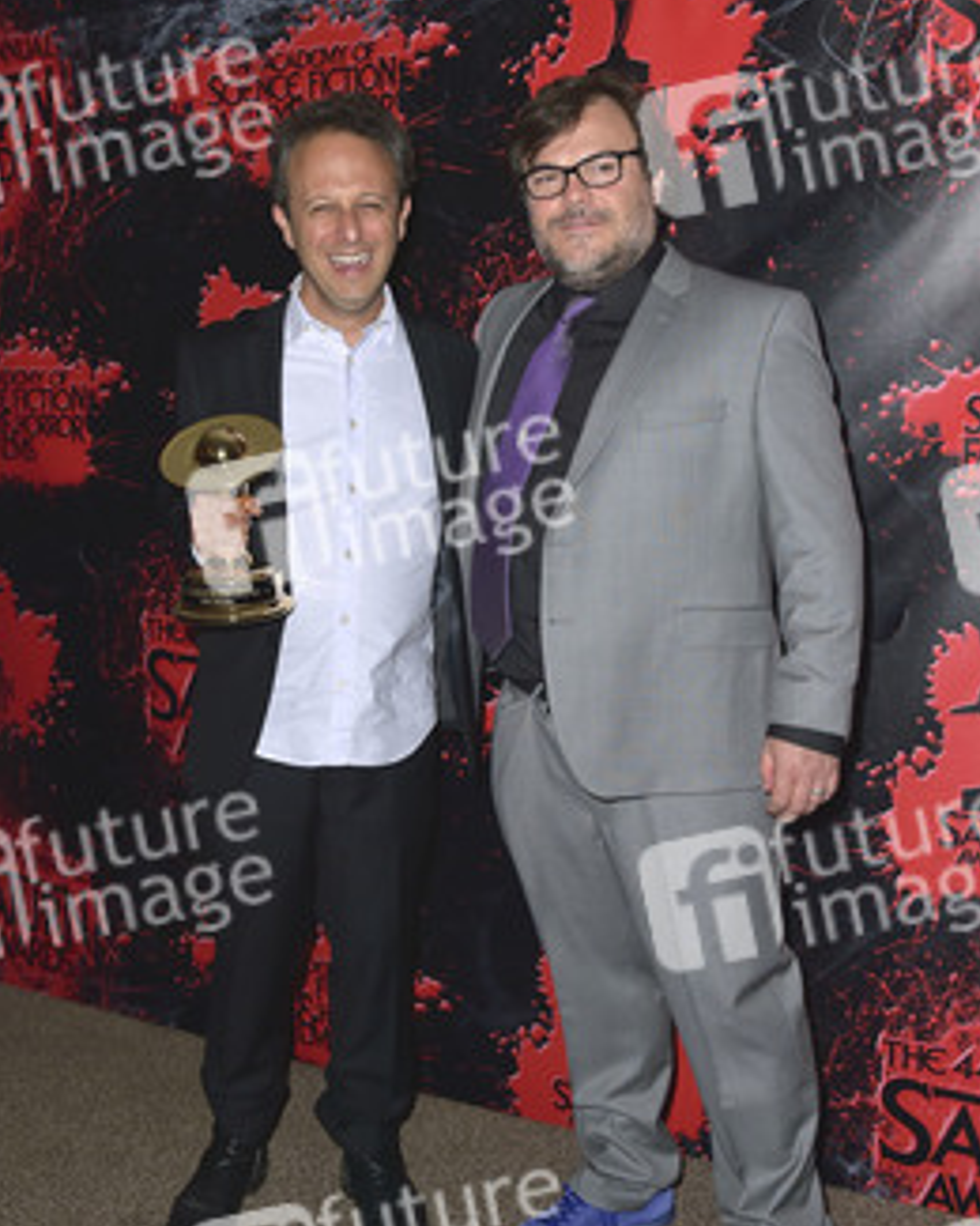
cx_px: 492
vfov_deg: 49.0
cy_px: 694
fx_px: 1341
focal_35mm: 37
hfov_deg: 40.1
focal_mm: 32
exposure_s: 1/250
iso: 250
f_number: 6.3
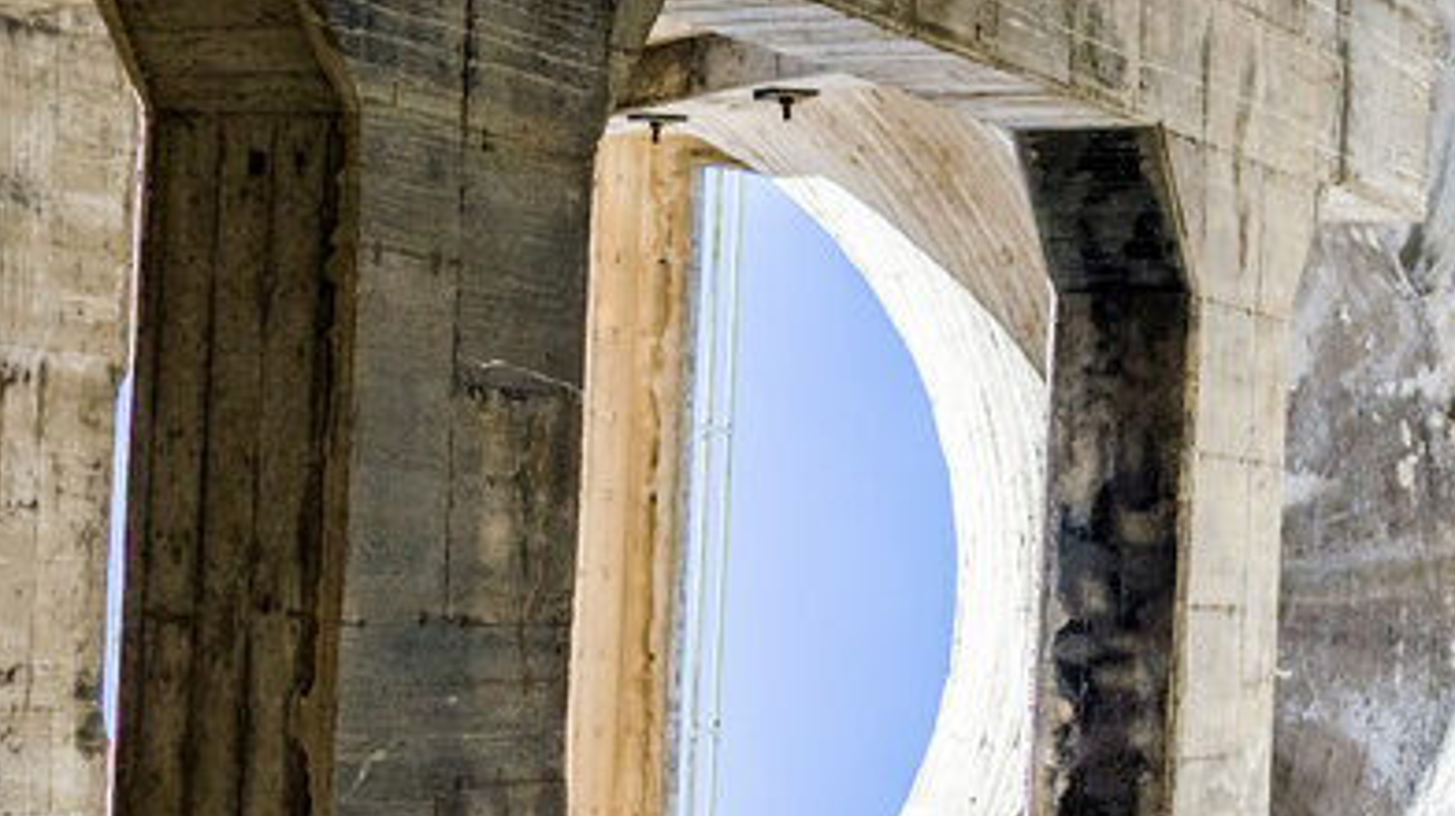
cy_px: 564
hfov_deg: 18.8
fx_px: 4321
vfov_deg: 10.8
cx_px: 167
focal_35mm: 112
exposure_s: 1/4000
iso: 500
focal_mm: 35
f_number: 2.8
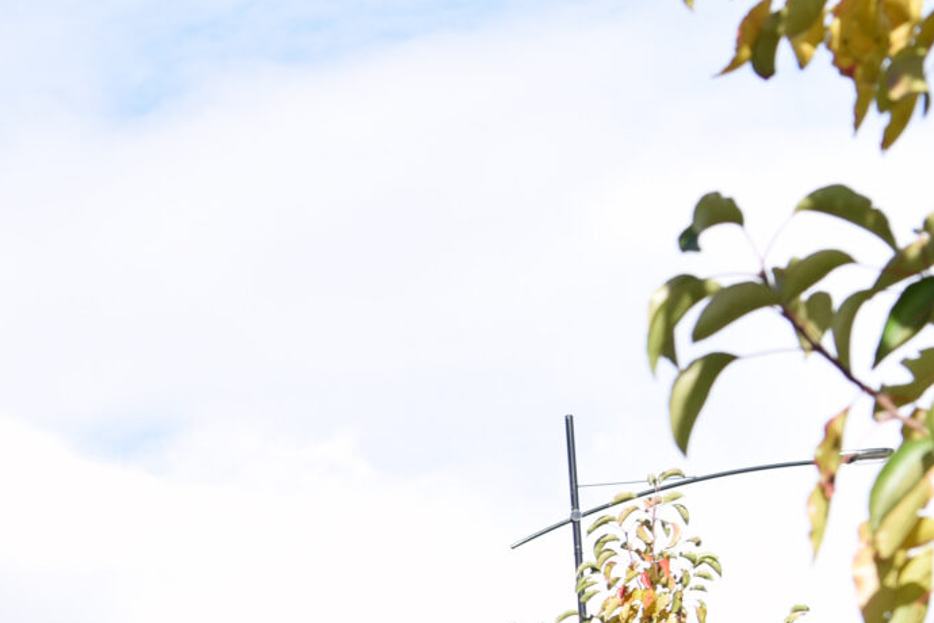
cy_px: 842
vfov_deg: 13.0
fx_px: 2620
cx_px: -202
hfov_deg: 19.0
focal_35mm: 101
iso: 100
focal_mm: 34
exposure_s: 1/400
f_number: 5
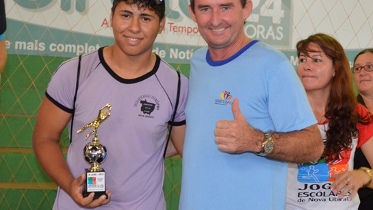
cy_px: 81
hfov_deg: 23.1
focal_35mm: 92
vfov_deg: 13.2
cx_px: 211
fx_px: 910
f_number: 5.3
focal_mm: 40
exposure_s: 1/60
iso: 1800
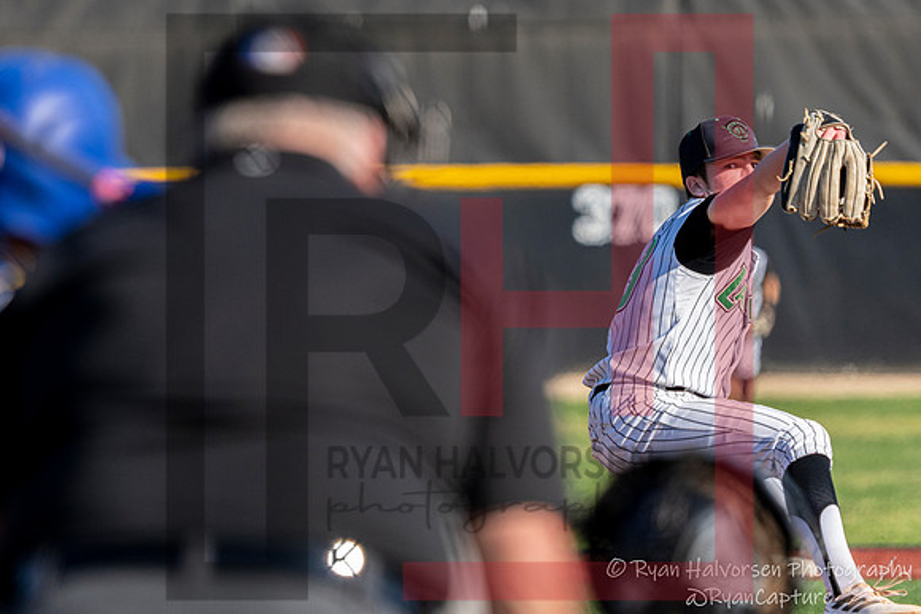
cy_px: 194
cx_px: 445
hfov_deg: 3.5
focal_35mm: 594
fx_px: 15200
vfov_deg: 2.3
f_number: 6.3
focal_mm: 430
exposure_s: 1/2000
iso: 1000
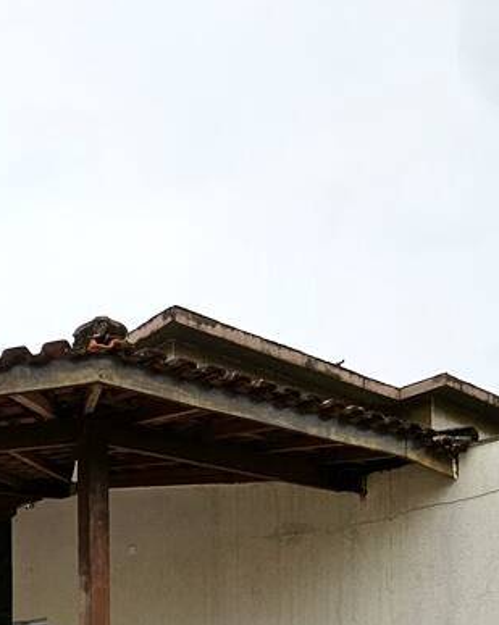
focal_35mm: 35
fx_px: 647
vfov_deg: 41.8
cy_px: 674
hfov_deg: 37.0
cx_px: -18
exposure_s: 1/1160
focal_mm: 1.7
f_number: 2.2
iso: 32
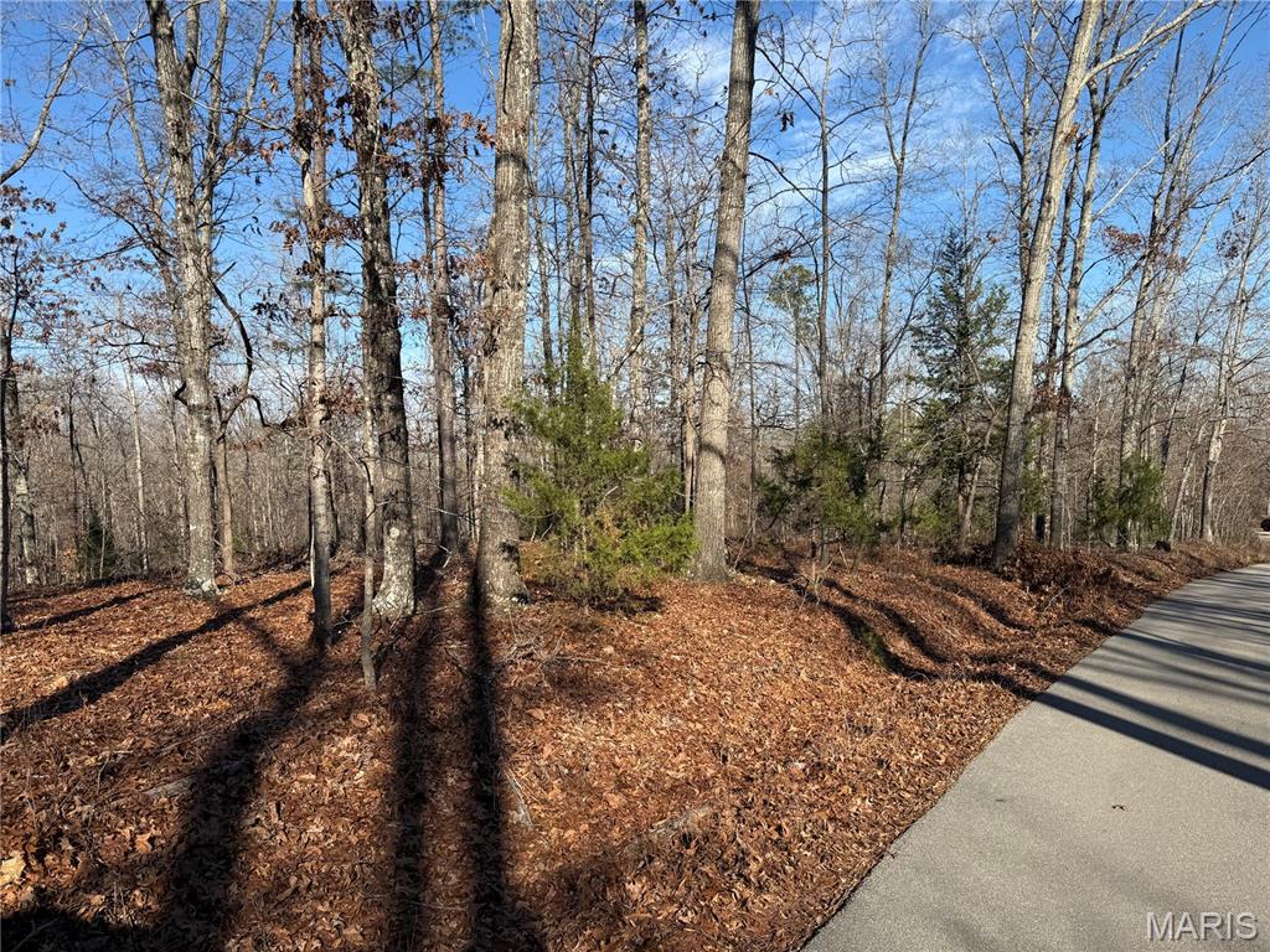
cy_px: 476
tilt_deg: -1.4
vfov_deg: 56.8
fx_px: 881
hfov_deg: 71.6
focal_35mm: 24
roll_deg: +1.5
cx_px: 635
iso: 80
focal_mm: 6.76
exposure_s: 1/3145
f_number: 1.78
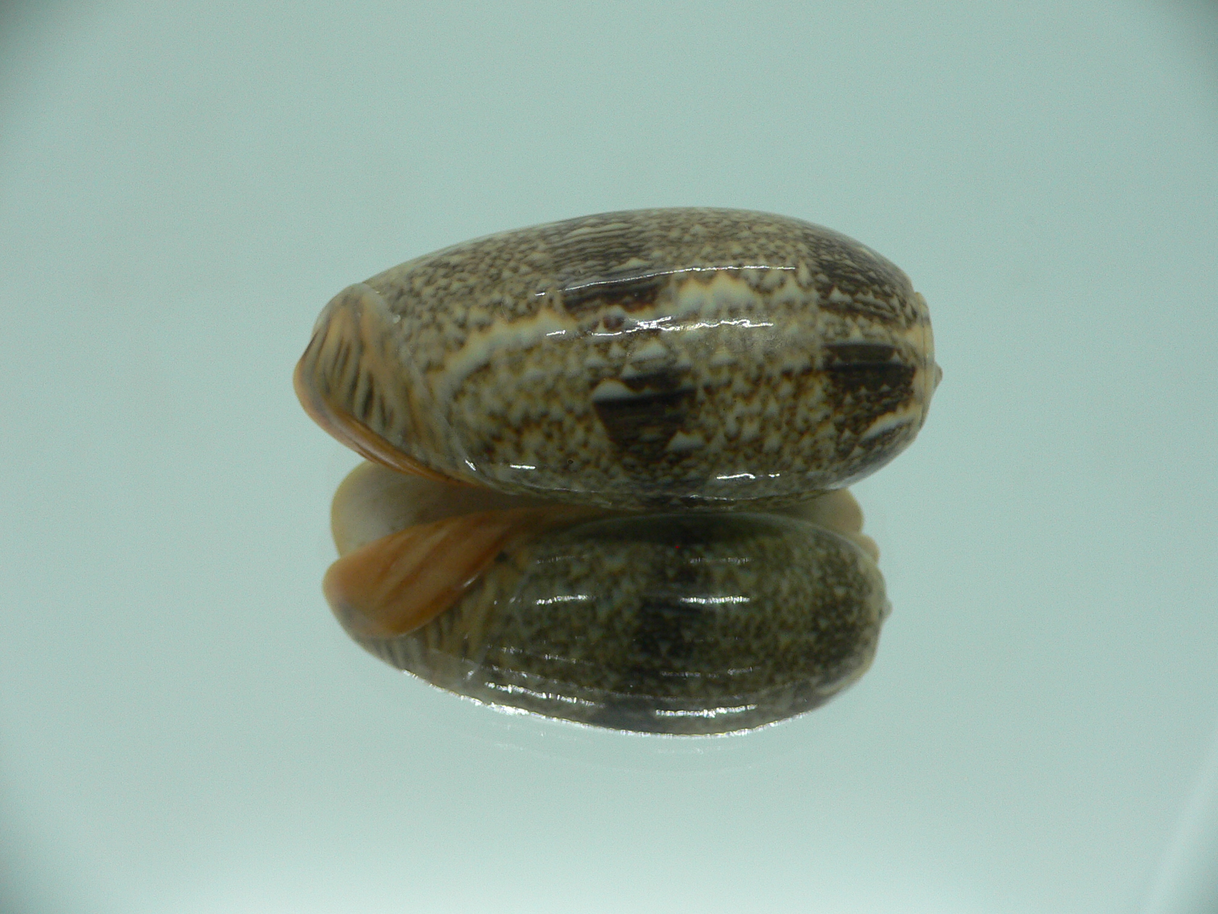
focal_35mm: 35
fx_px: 1232
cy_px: 457
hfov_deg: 52.6
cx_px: 609
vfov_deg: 40.7
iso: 100
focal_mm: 4.6
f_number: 2.8
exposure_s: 1/60
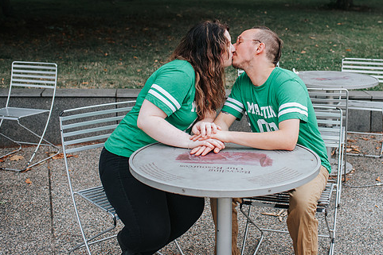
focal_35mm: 50
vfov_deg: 26.8
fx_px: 532
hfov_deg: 39.2
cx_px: 252
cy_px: 79
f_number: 3.2
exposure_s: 1/800
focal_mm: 35
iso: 720
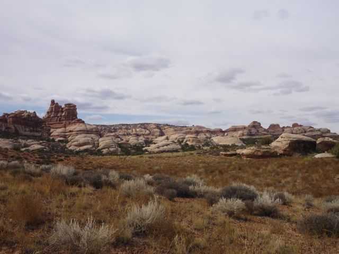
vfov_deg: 35.1
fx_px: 402
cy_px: 127
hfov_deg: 45.8
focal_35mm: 41
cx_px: 170
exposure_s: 1/800
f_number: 4.2
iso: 80
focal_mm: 7.4
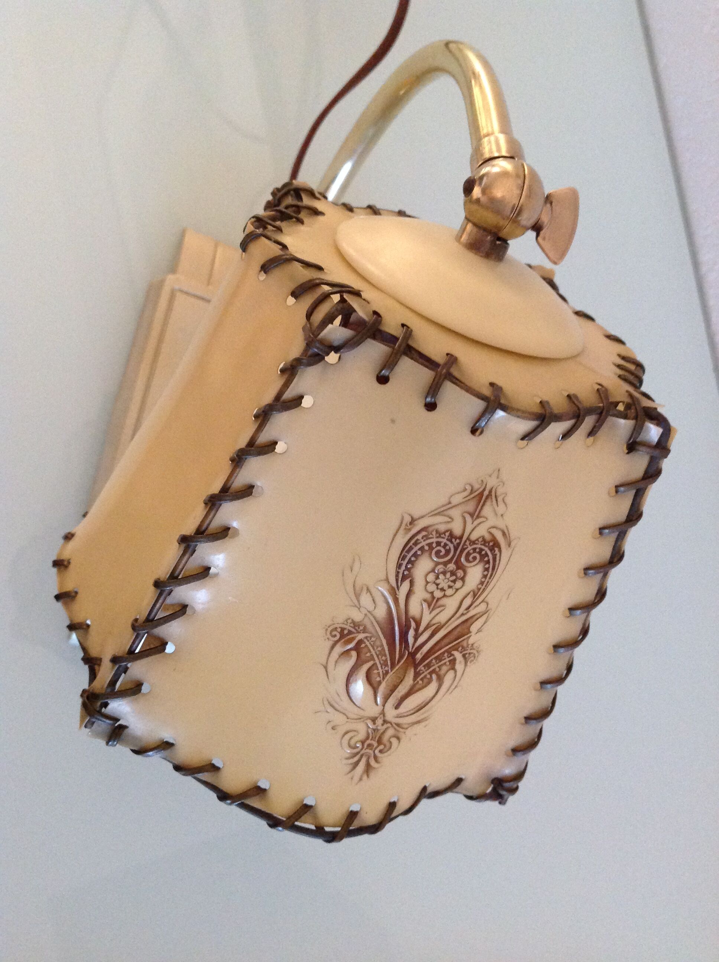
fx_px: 972
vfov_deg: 52.7
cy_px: 481
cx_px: 360
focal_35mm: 35
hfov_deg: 40.6
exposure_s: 1/17
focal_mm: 4.28
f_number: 2.4
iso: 400
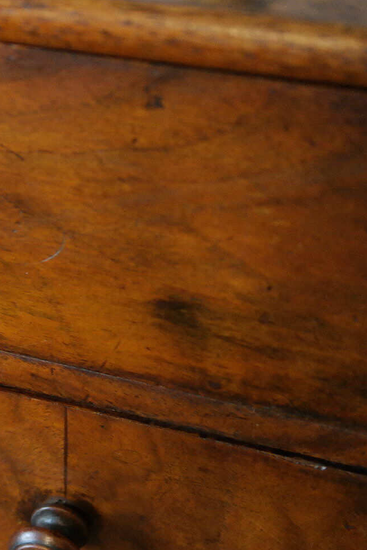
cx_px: -84
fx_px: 1330
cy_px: 236
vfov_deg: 23.4
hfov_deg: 15.1
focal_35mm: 87
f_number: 4.5
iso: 1600
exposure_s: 1/30
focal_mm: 32
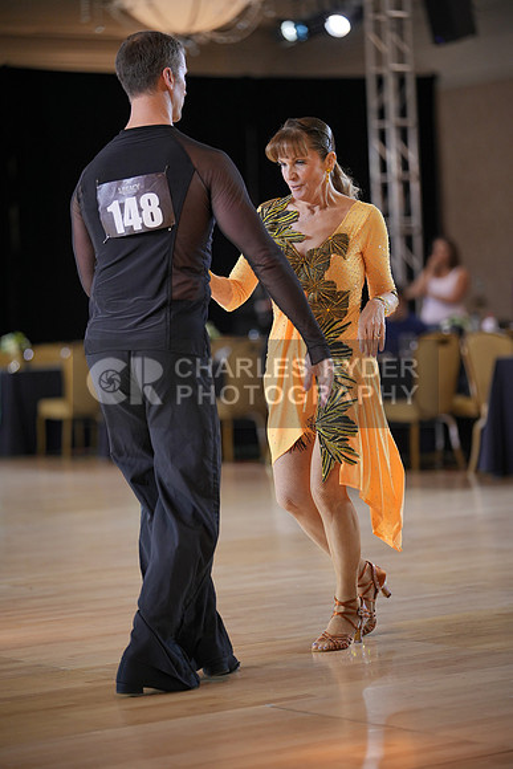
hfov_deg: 12.9
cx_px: 256
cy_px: 384
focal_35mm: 106
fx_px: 2264
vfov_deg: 19.3
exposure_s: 1/500
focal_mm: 106
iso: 800
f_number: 2
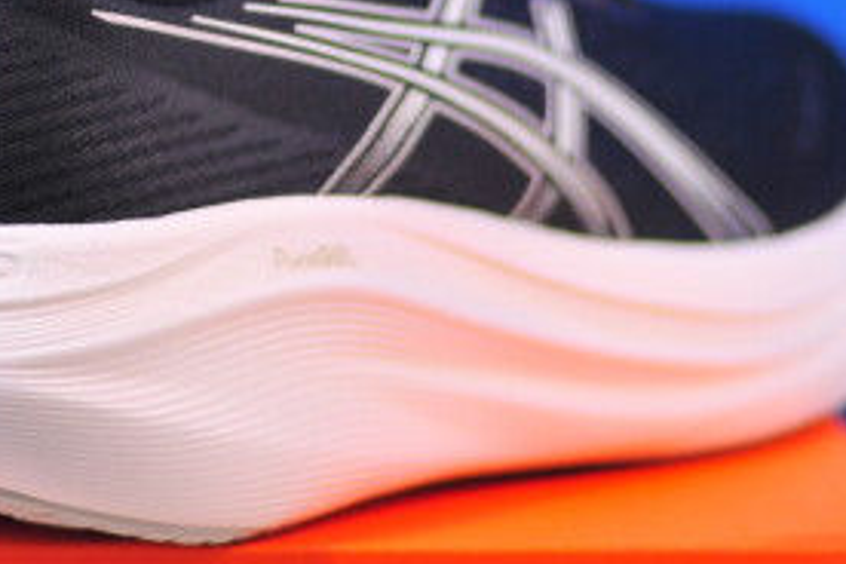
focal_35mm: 217
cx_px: -37
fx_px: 5099
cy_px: -109
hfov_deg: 9.4
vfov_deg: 6.3
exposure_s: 1/320
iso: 250
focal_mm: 50
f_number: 2
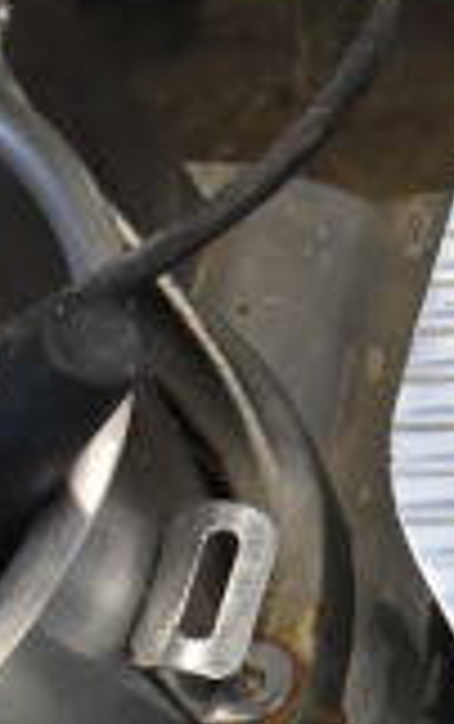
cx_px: 1241
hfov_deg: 8.6
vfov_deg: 15.5
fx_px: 2624
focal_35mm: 133
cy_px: 668
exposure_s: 1/50
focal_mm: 23
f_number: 3.8
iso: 1600
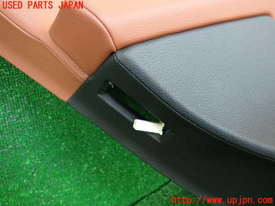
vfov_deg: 54.9
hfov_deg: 69.4
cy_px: 103
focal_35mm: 25
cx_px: 138
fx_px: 199
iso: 250
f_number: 2
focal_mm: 4.5
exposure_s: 1/30
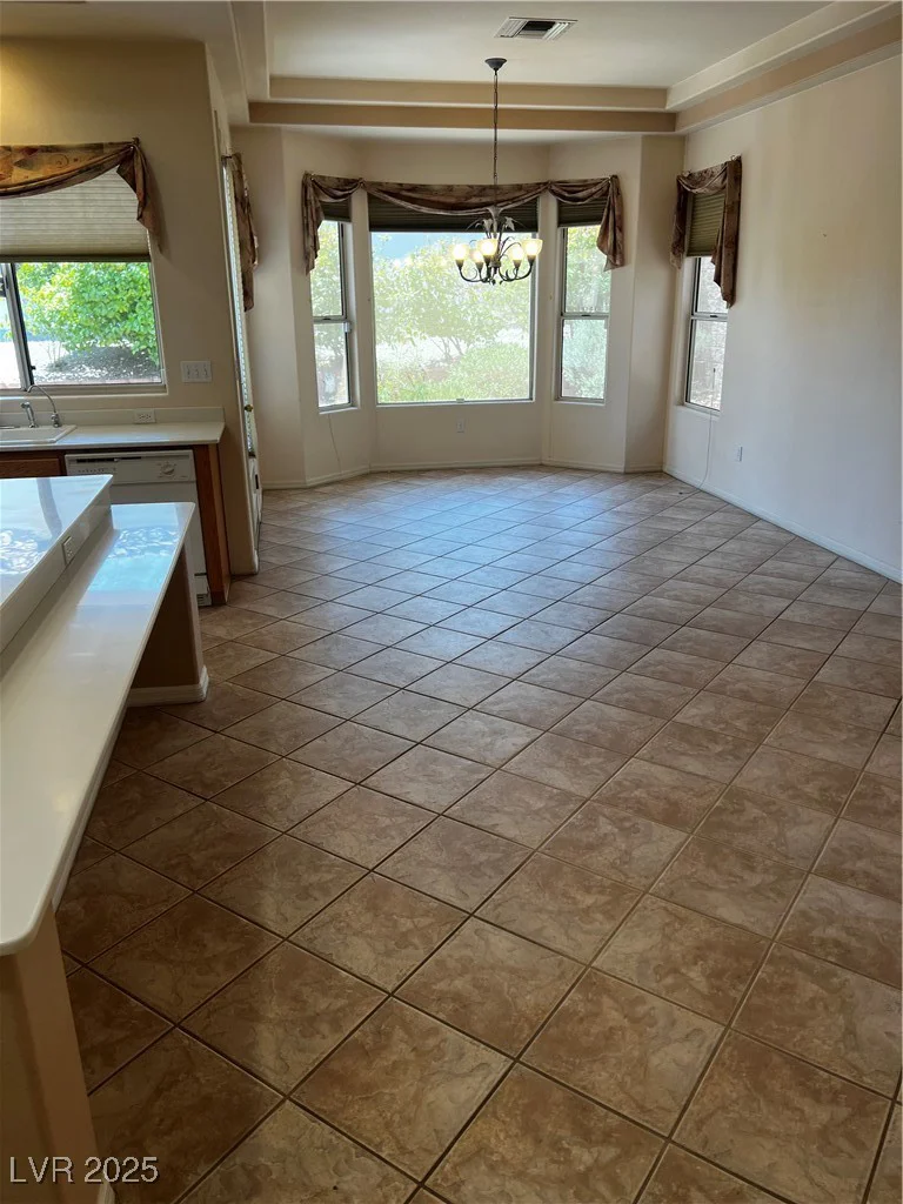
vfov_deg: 67.3
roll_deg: +1.6
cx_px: 452
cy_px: 602
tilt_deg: -19.6
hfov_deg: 53.1
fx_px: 904
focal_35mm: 26
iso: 50
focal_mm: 5.7
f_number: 1.5
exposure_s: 1/120
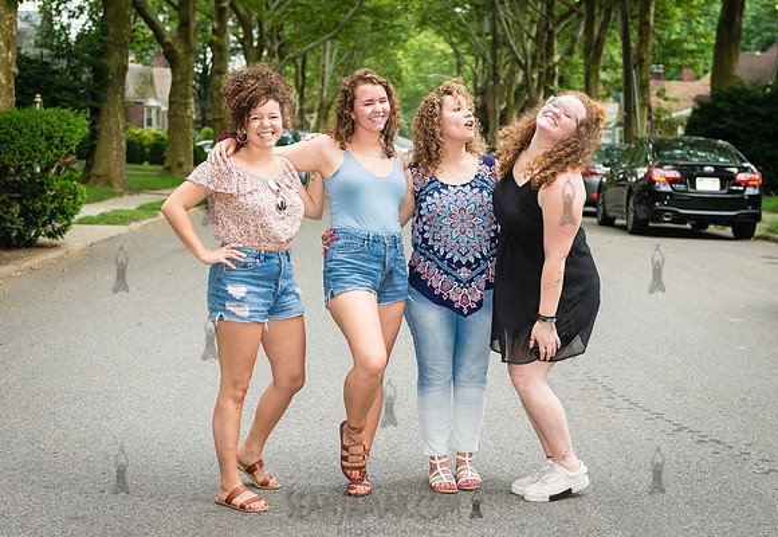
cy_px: 223
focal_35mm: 66
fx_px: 1439
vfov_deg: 21.1
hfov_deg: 30.2
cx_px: 434
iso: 800
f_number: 4
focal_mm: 55
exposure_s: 1/500
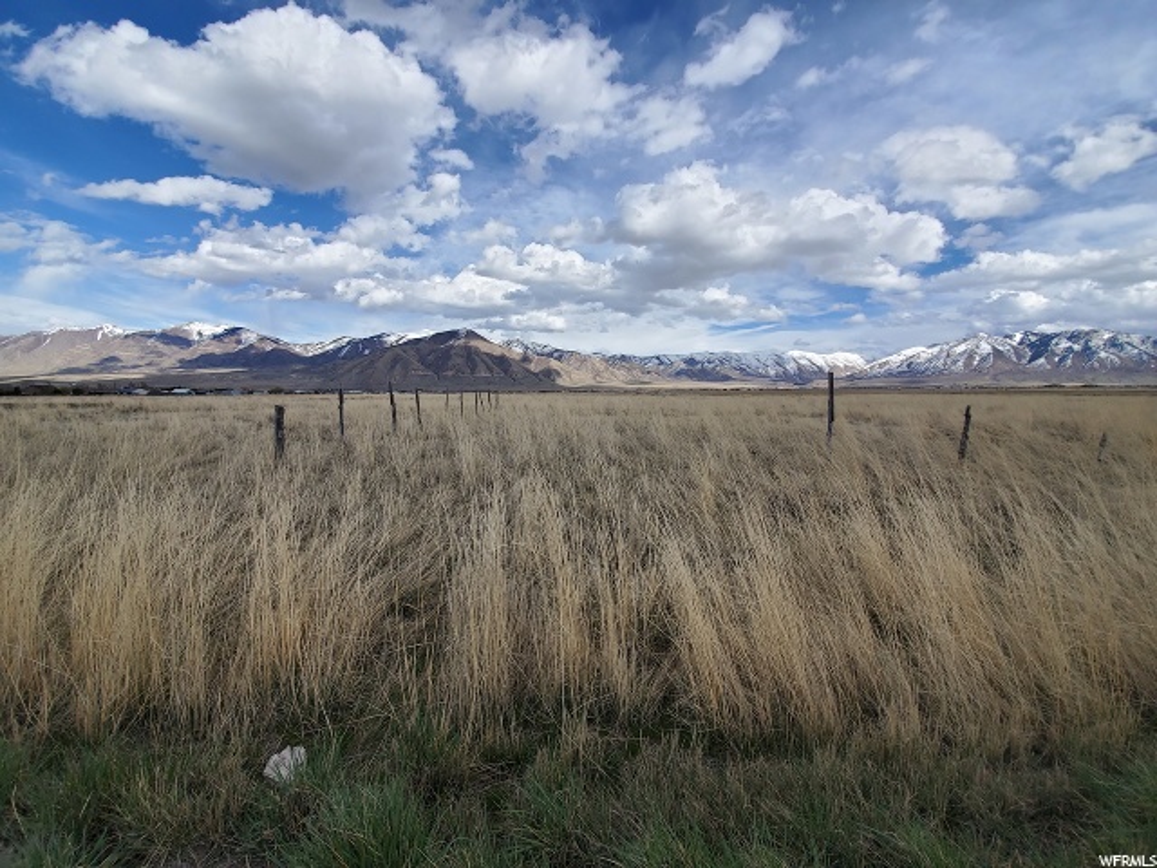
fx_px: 435
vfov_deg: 89.9
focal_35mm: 13
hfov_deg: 106.2
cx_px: 578
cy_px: 434
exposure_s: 1/1090
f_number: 2.2
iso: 50
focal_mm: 1.8
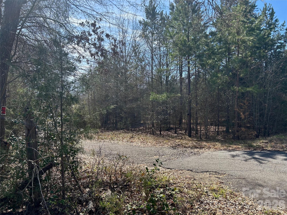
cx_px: 144
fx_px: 216
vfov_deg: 53.1
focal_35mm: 26
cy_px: 108
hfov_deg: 67.3
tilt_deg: +0.1
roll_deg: +0.9
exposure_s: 1/1972
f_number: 1.5
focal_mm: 5.7
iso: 50
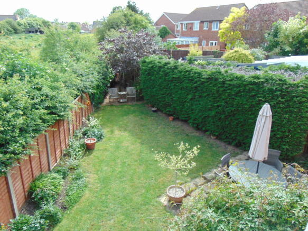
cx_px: 154
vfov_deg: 54.9
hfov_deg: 69.4
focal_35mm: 25
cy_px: 116
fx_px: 222
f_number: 3
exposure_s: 1/250
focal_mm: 4.5
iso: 80
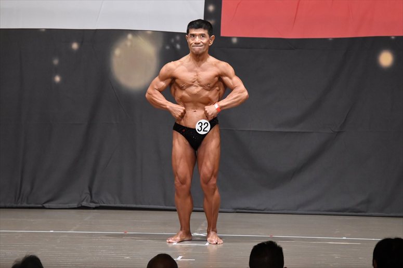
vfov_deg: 5.7
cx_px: 202
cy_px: 134
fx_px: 2685
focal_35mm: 240
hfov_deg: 8.6
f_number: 5.6
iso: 6400
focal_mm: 160
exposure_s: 1/400
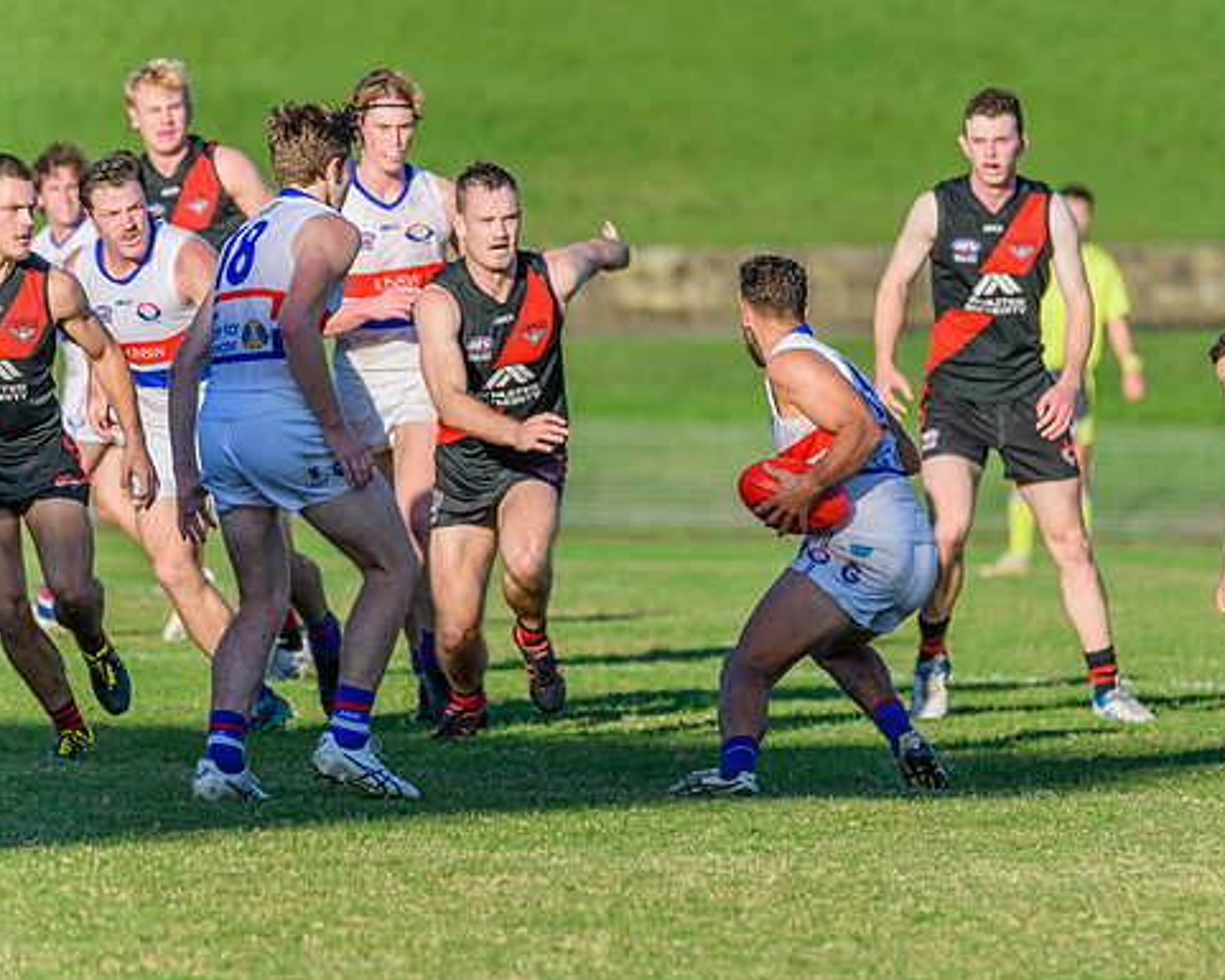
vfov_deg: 3.5
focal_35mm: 445
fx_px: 16137
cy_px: 492
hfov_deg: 4.3
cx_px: 754
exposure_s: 1/2000
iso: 800
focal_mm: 360
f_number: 7.1
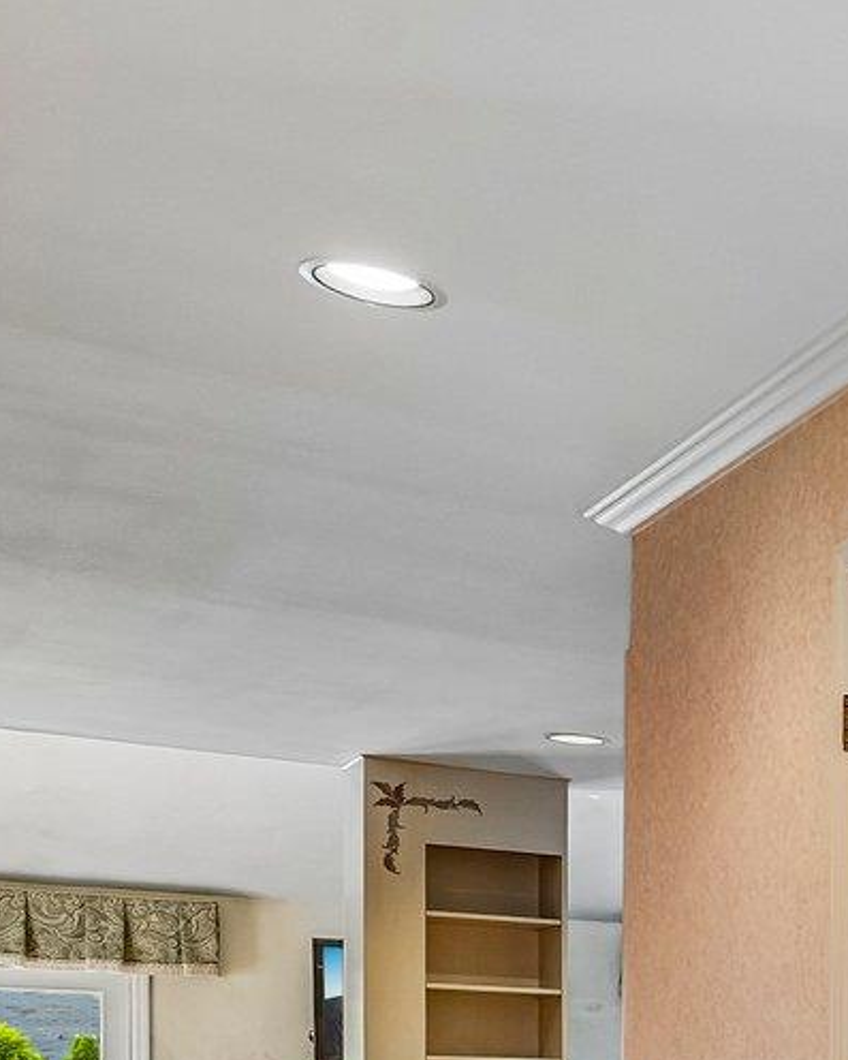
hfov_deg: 16.5
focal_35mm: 62
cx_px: 1820
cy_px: 1112
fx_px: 1944
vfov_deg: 28.2
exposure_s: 1/15
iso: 400
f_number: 8
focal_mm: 16
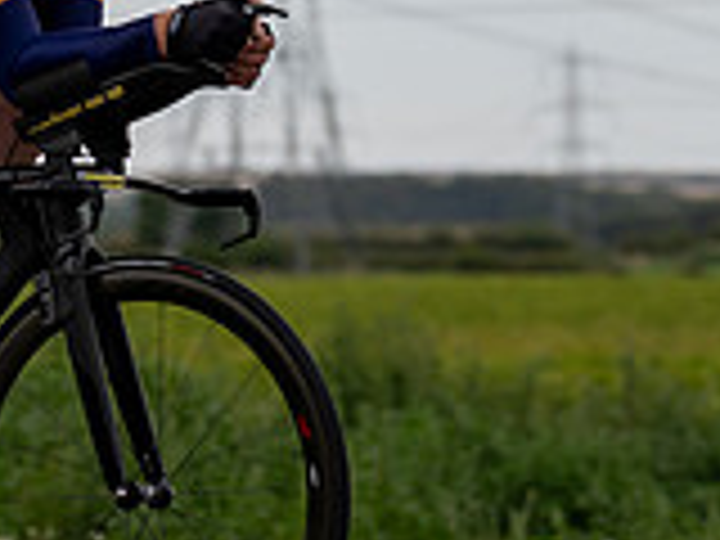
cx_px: -76
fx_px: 6032
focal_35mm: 290
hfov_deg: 6.8
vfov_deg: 5.1
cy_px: -52
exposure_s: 1/800
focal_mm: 83
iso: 500
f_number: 3.2
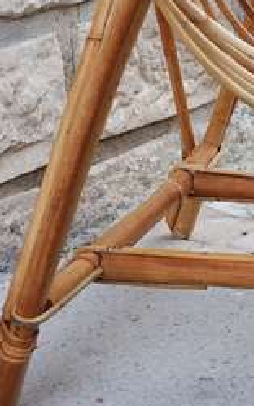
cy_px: 65
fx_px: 1703
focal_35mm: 154
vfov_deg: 13.5
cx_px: 363
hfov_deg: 8.4
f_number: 4.5
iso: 200
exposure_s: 1/80
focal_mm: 32
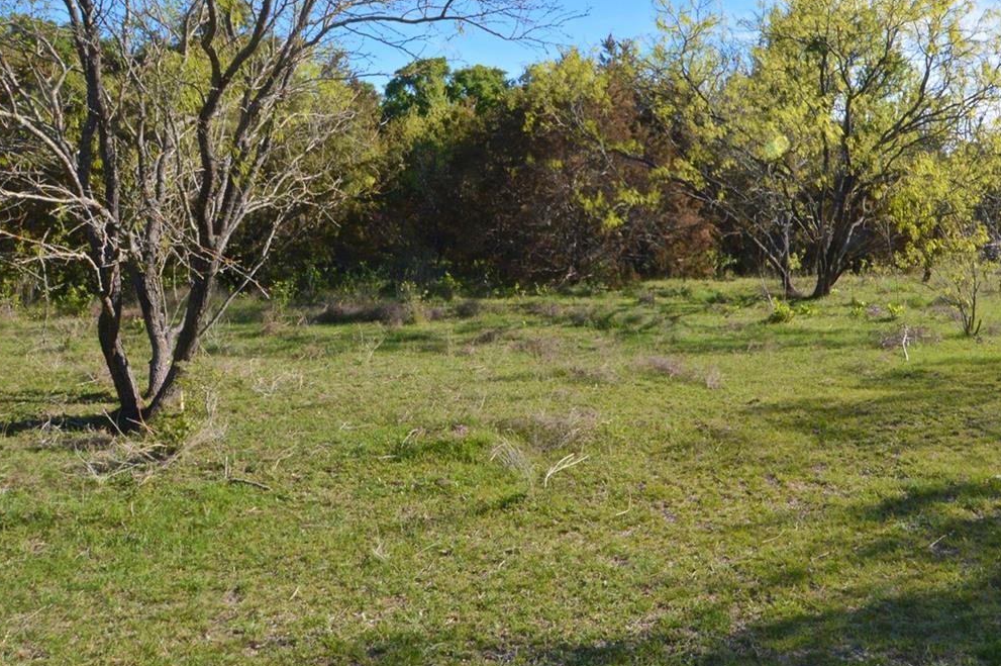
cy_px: 228
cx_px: 616
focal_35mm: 31
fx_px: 861
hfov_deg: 59.7
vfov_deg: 41.8
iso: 200
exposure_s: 1/50
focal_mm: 10
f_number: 16
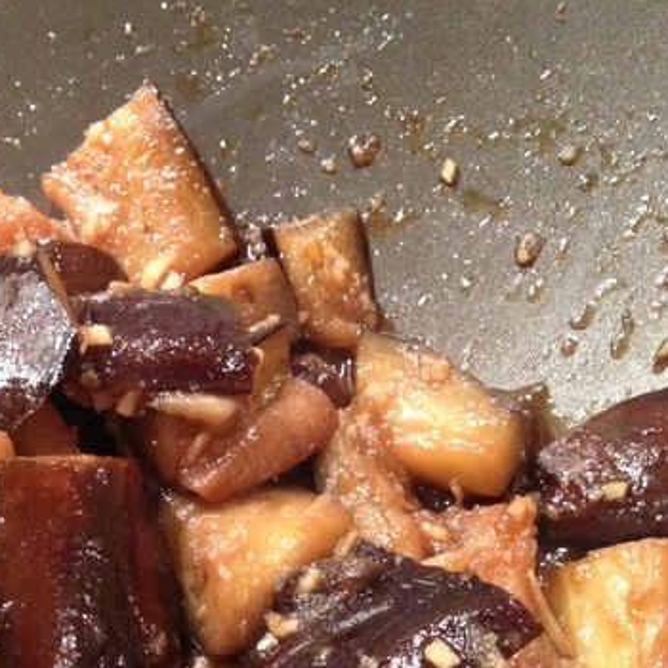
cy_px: 589
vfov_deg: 25.4
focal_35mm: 66
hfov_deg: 25.7
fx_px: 1441
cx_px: 143
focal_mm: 4.28
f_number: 2.4
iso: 400
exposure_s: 1/15
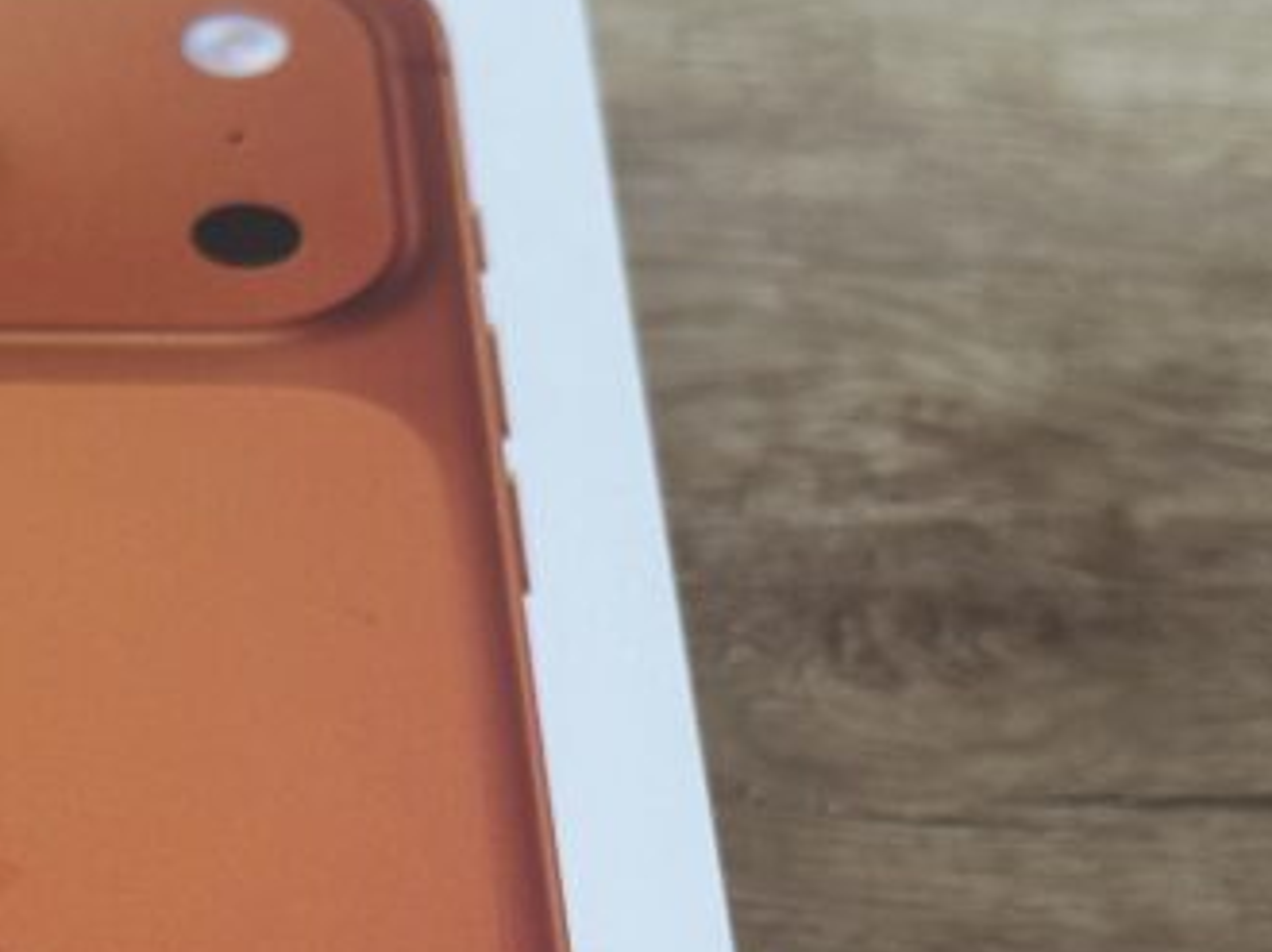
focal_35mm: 149
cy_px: 1002
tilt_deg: -43.2
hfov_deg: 13.0
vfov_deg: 9.9
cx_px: -189
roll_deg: -0.9
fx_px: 5471
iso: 80
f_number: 1.78
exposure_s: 1/100
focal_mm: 6.86
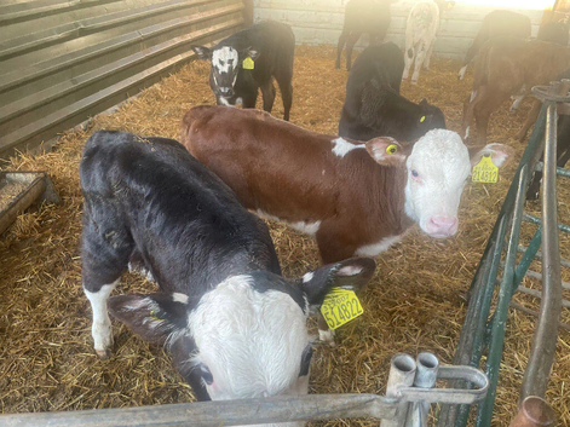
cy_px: 214
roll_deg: -5.0
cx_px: 285
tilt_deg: -33.7
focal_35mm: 26
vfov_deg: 53.0
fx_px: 428
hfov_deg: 67.3
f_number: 1.6
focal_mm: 4.2
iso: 80
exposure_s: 1/121
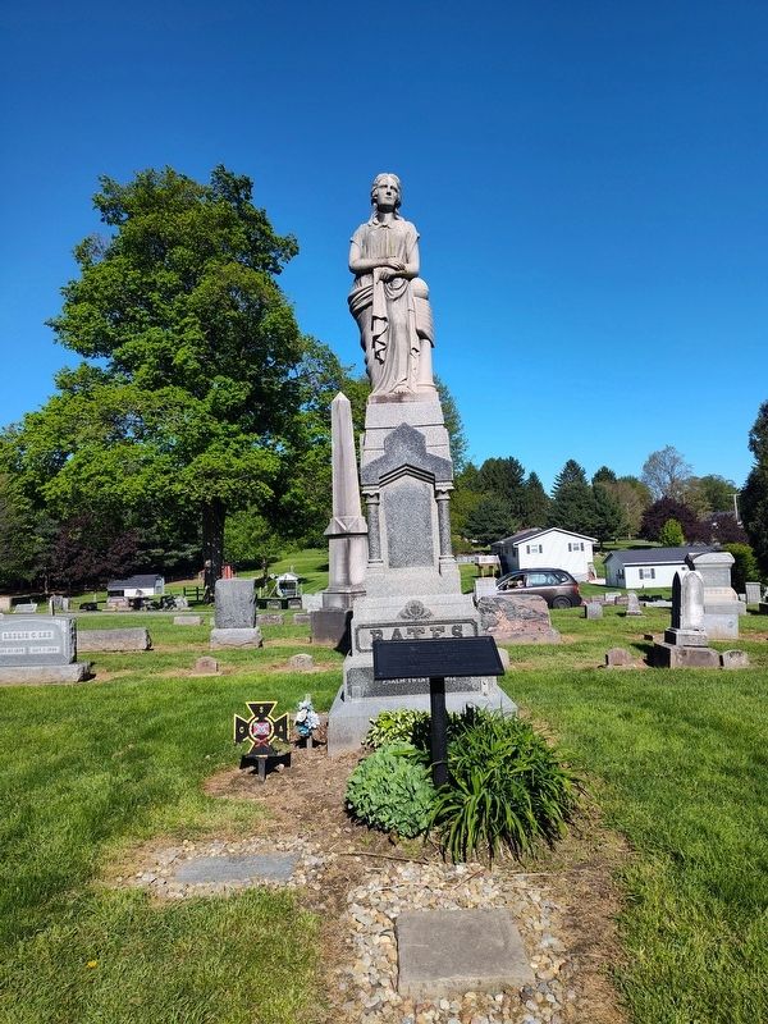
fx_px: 680
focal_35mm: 23
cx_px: 384
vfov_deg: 73.9
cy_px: 512
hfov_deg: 58.9
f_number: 1.8
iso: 100
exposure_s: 1/1400
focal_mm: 5.56
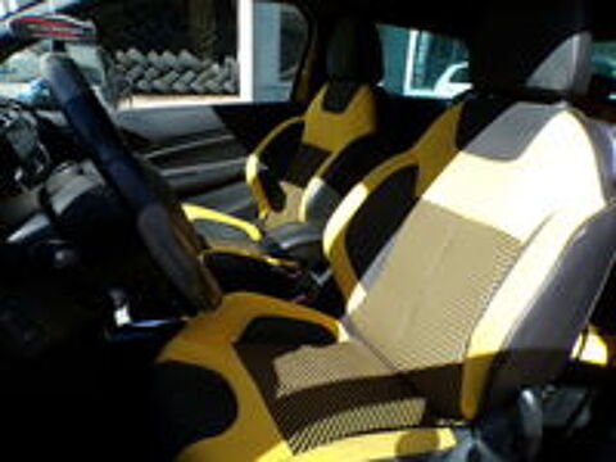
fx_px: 427
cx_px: 308
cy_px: 231
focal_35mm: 24
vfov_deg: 56.8
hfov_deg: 71.6
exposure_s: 1/250
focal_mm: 4.3
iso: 100
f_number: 4.4
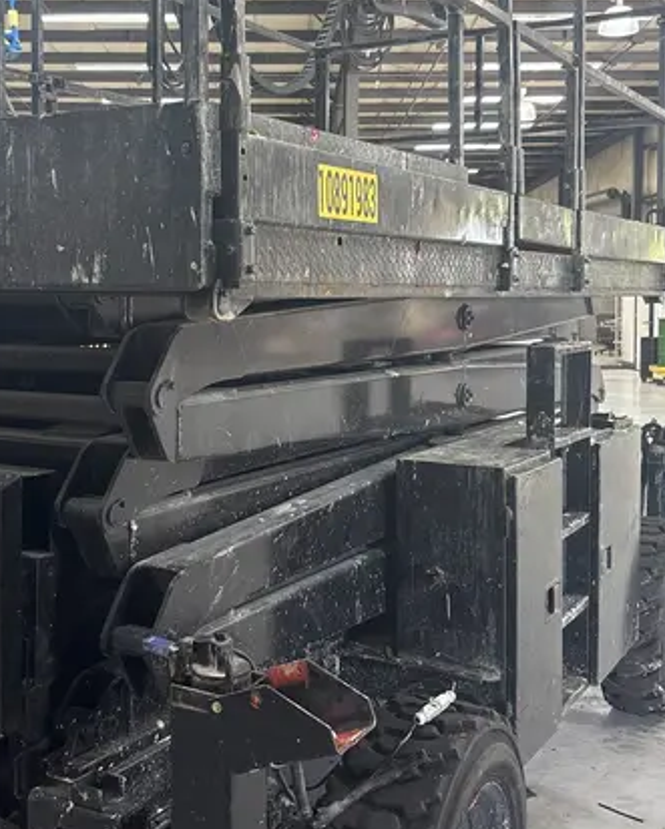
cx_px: 285
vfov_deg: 41.0
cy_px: 340
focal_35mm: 45
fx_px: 1106
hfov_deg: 33.4
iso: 160
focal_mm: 5.96
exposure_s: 1/60
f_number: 1.6
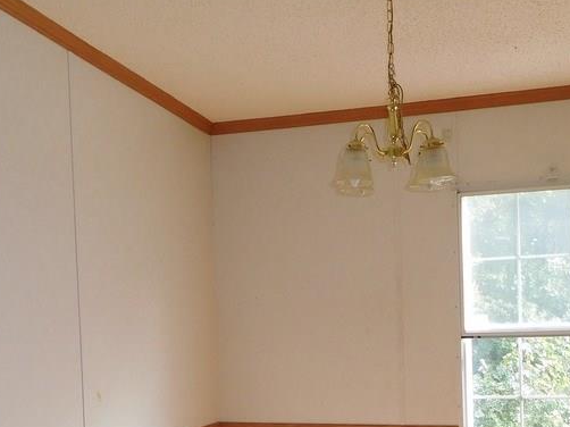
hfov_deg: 37.5
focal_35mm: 51
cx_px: 310
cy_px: 353
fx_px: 839
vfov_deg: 27.8
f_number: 3.4
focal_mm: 4.5
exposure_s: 1/40
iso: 125
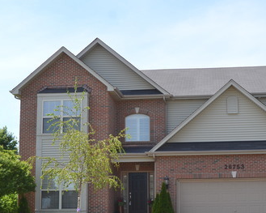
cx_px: 176
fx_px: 495
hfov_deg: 29.9
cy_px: 138
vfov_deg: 24.1
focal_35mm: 63
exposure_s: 1/250
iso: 100
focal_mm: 23
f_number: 7.1
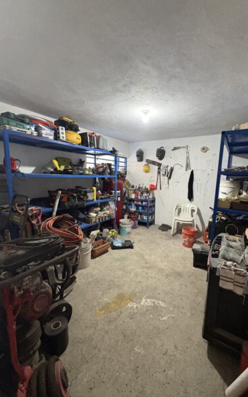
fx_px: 162
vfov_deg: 101.5
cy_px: 198
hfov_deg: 74.6
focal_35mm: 15
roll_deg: -1.2
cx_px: 136
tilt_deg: -7.4
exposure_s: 1/60
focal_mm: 2.22
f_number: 2.2
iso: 640
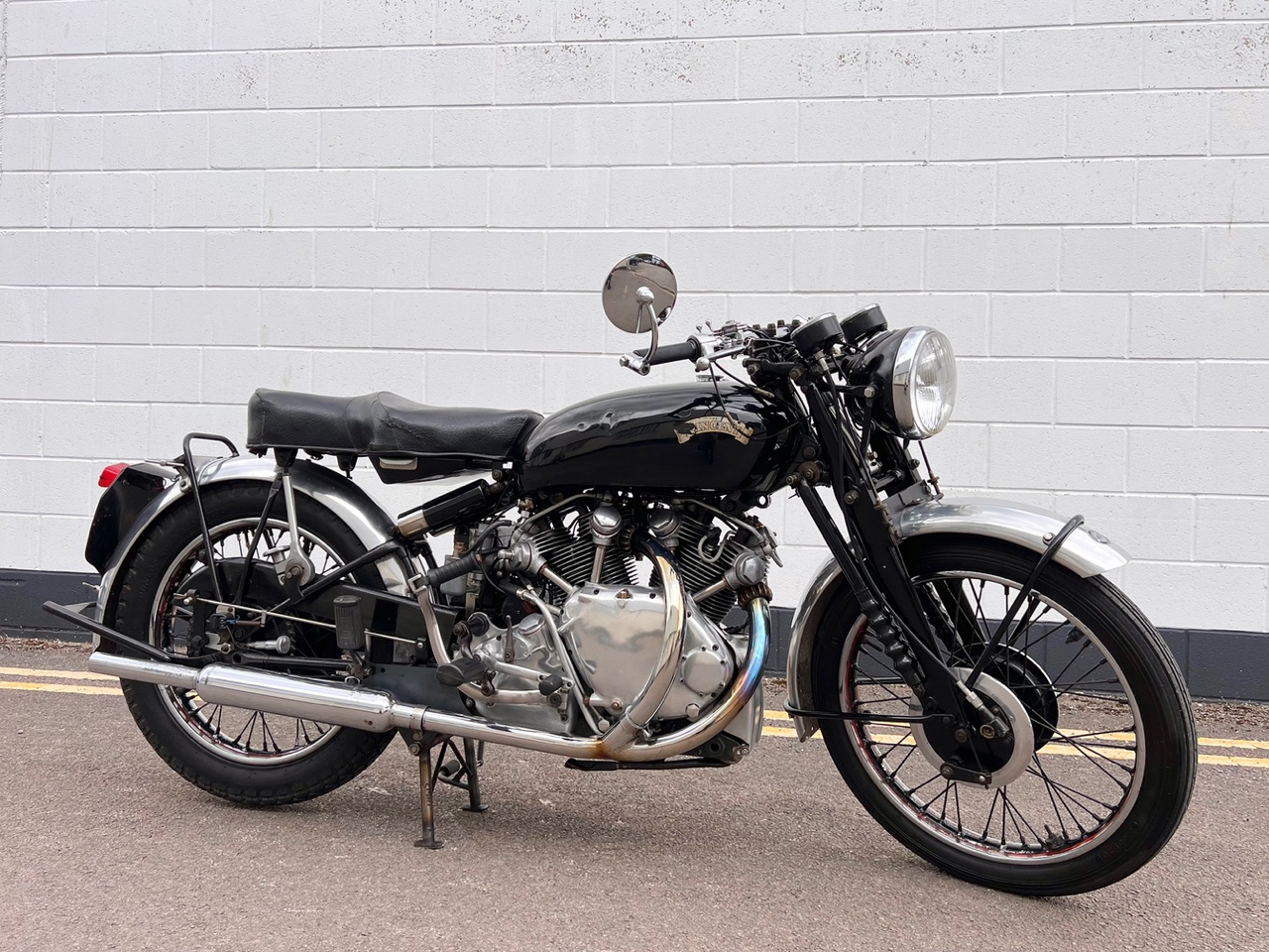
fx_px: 953
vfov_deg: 53.1
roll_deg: -2.3
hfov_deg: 67.3
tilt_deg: -0.4
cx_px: 634
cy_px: 476
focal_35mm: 26
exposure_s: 1/1698
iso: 50
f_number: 1.5
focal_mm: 5.7
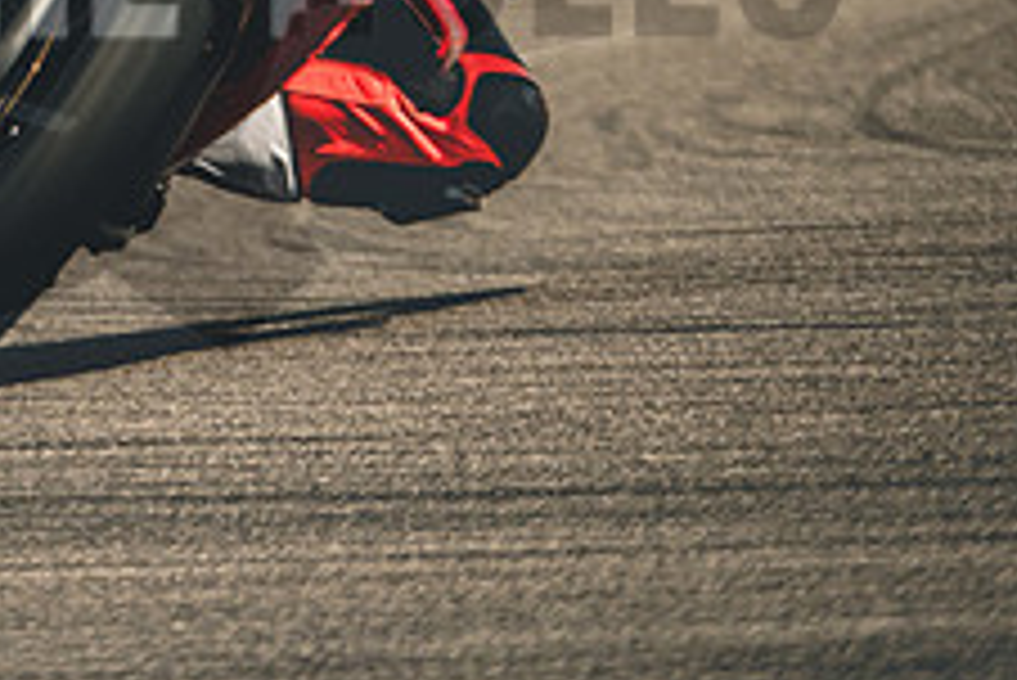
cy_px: -79
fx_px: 43559
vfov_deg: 0.9
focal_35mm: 1541
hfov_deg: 1.3
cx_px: -112
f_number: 5.6
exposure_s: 1/1250
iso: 500
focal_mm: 400
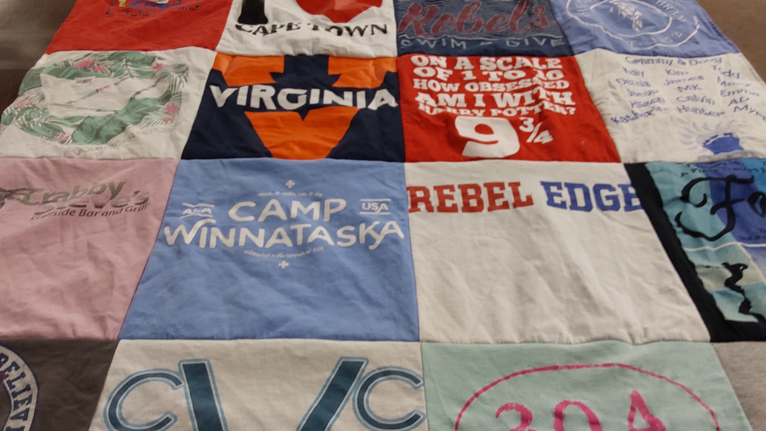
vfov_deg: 37.5
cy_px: 271
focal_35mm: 31
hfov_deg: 62.6
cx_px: 381
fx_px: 630
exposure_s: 1/60
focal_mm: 2.91
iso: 80
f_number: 1.9
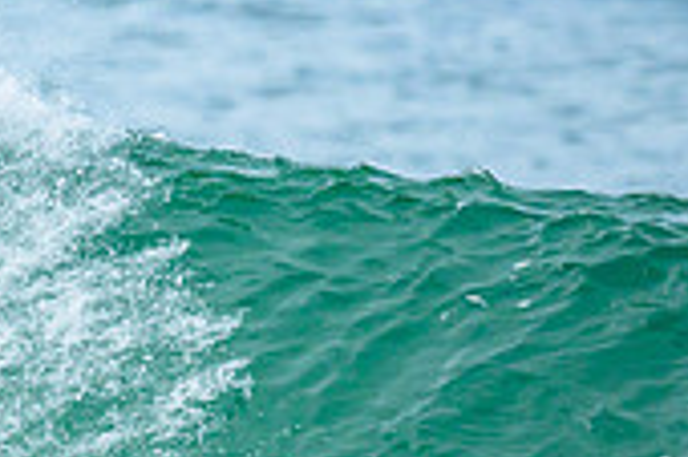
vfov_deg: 0.4
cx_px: -505
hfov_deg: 0.6
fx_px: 70393
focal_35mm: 3687
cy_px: 290
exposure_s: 1/2000
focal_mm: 800
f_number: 6.3
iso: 450
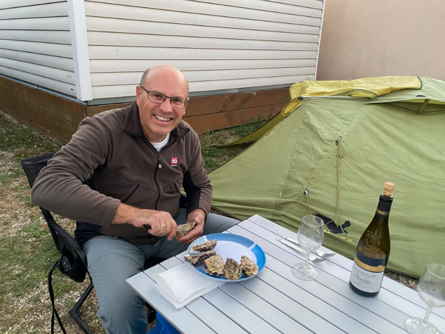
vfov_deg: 51.4
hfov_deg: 65.3
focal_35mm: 27
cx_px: 218
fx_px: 347
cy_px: 170
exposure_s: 1/30
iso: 640
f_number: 1.8
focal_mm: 4.2
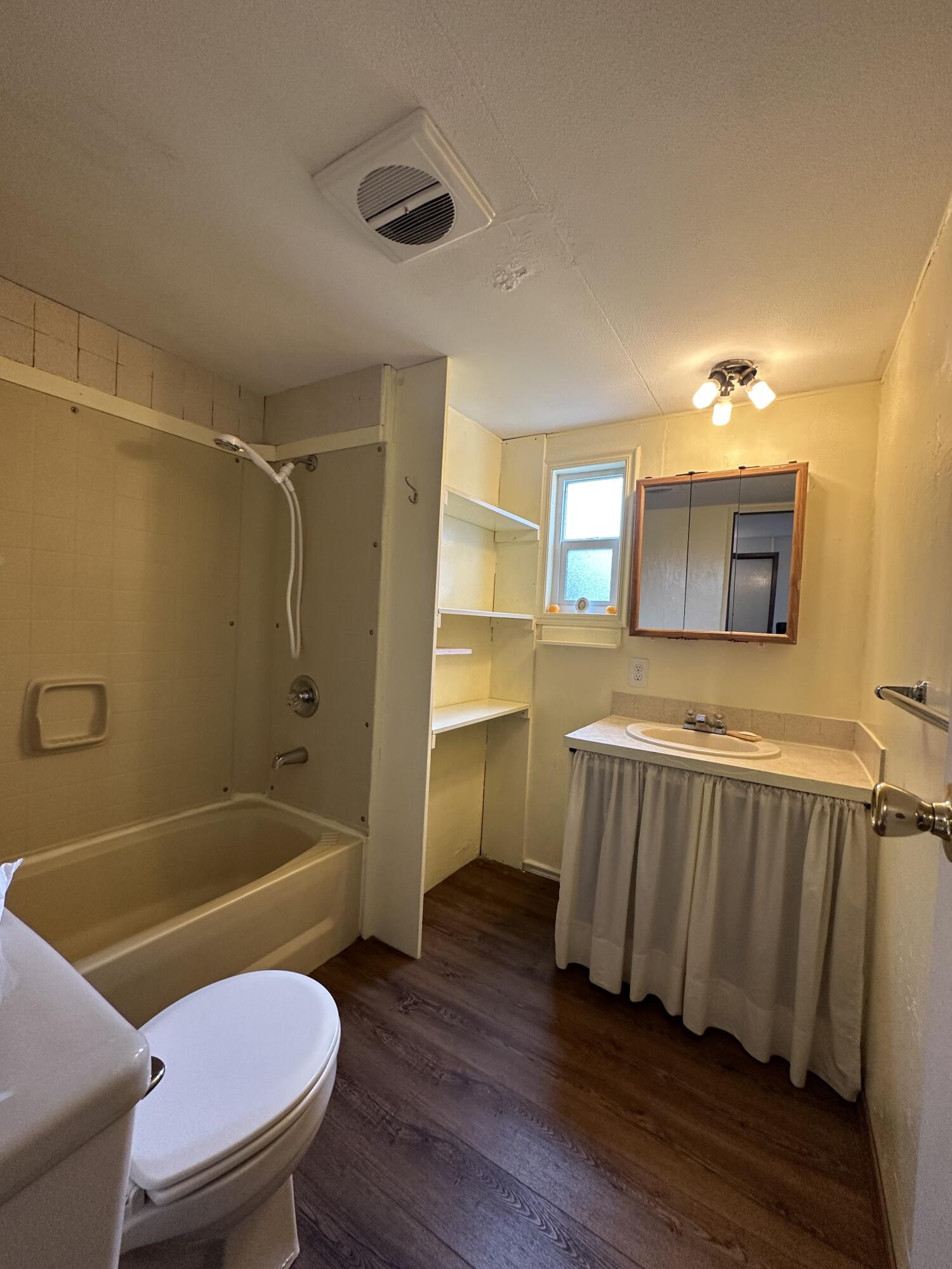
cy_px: 634
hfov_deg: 85.7
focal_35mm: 14
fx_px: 513
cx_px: 476
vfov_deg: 102.1
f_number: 2.2
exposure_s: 1/60
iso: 160
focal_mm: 2.22
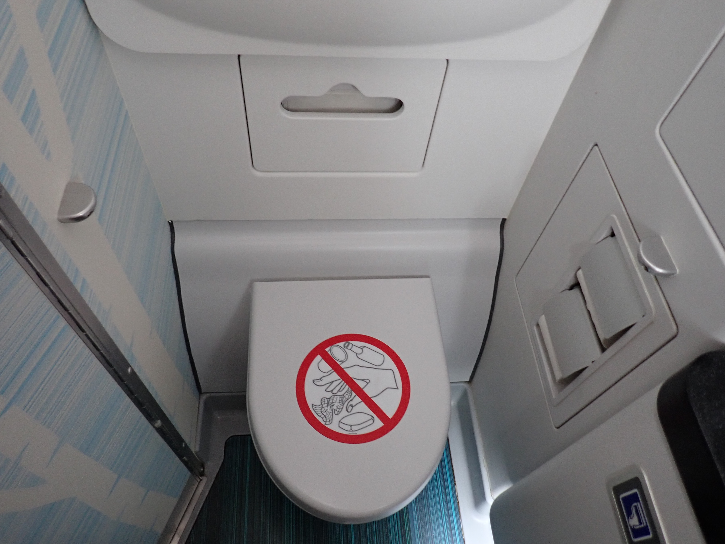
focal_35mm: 25
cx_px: 362
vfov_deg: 54.9
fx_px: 524
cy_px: 272
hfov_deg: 69.4
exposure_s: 1/30
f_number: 2
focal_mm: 4.5
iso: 250
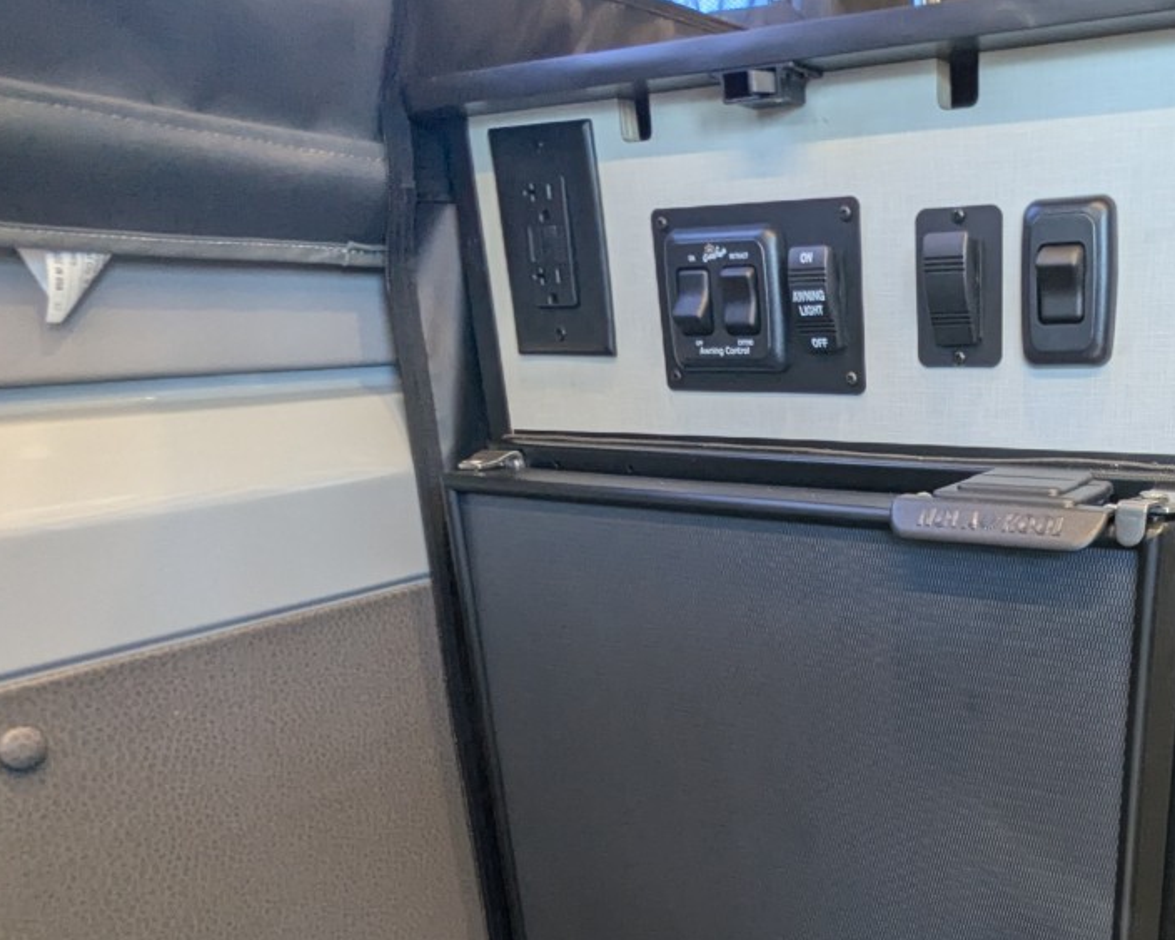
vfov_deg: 44.6
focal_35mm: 31
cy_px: 766
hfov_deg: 53.6
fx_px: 1078
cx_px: 930
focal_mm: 2.35
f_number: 2.2
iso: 162
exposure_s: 1/54
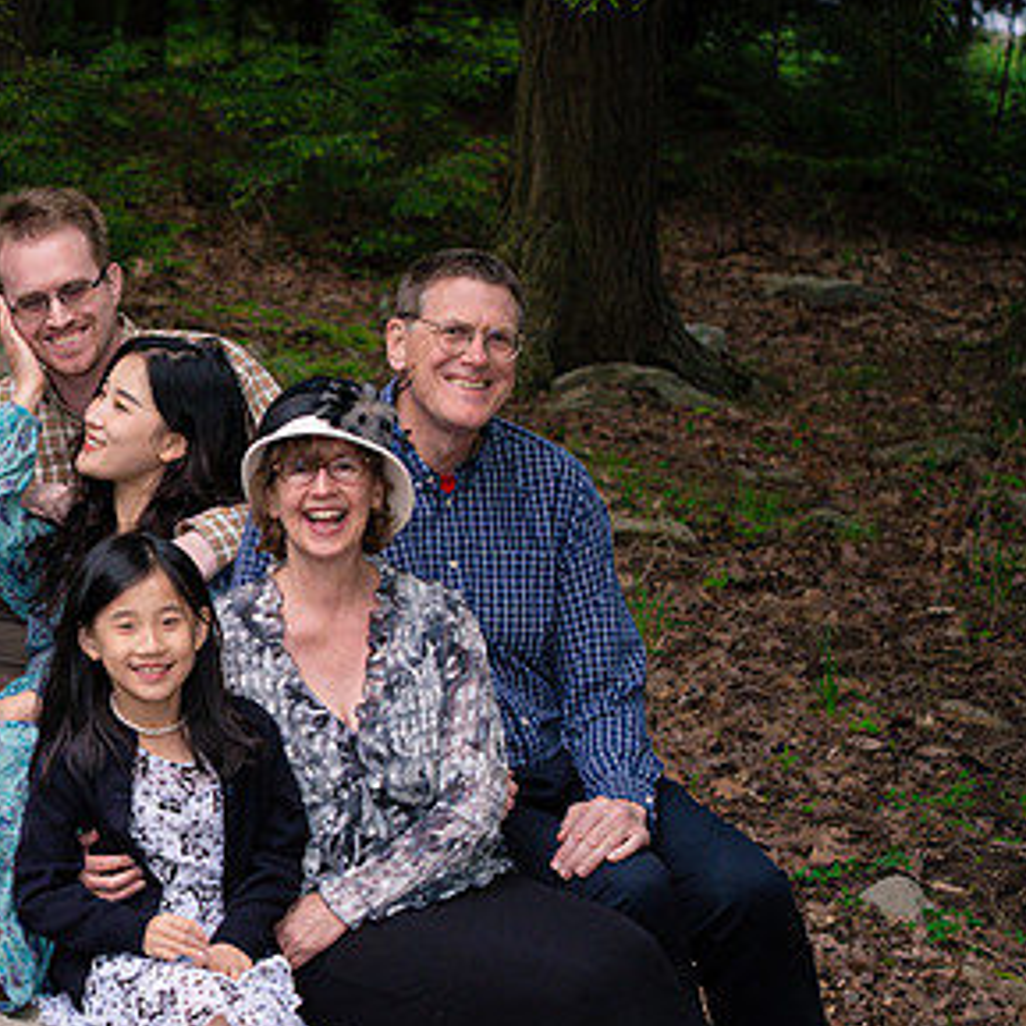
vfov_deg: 11.1
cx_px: 28
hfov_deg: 11.0
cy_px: 705
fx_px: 5265
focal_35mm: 157
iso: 800
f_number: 5
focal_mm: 85
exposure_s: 1/250
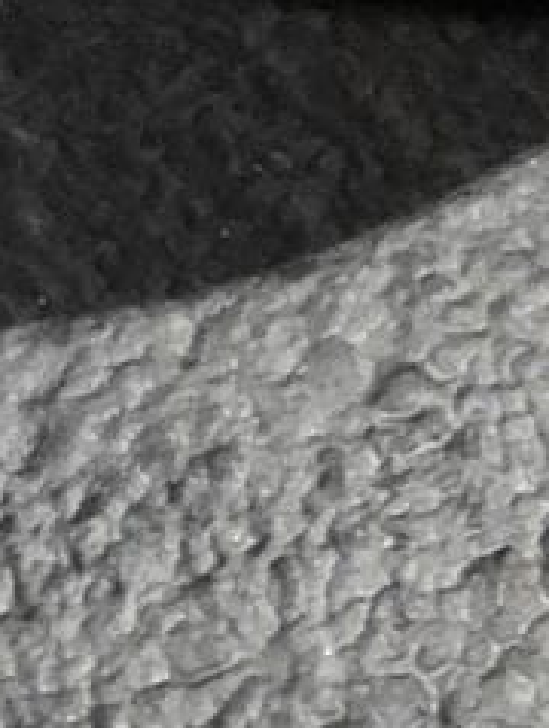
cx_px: -323
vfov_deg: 4.9
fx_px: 8035
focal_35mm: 381
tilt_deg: -49.0
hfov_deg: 3.9
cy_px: -1490
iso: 125
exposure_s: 1/30
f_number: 2.8
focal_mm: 6.6
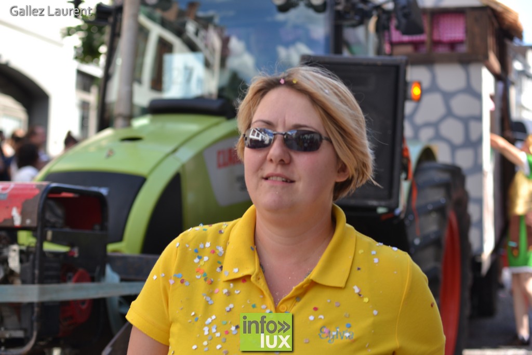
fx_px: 1108
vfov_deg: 18.2
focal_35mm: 75
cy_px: 178
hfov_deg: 27.0
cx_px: 266
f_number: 3.5
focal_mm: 50
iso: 100
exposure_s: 1/250
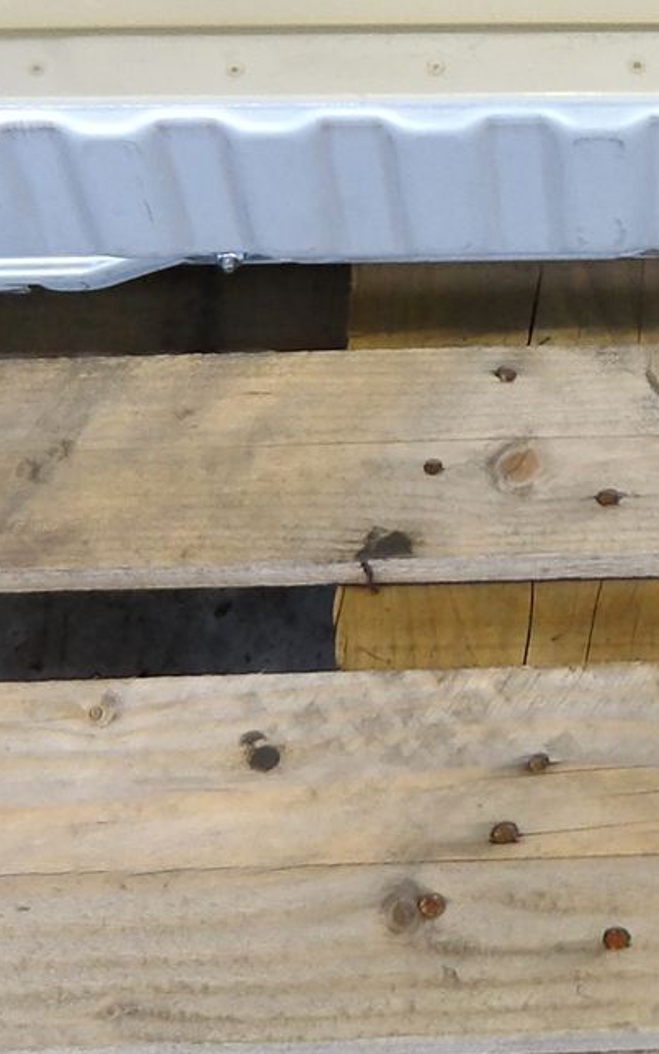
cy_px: 193
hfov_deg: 14.2
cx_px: 646
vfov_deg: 22.4
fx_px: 2613
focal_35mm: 91
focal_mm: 4.9
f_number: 3
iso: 262
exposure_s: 1/60
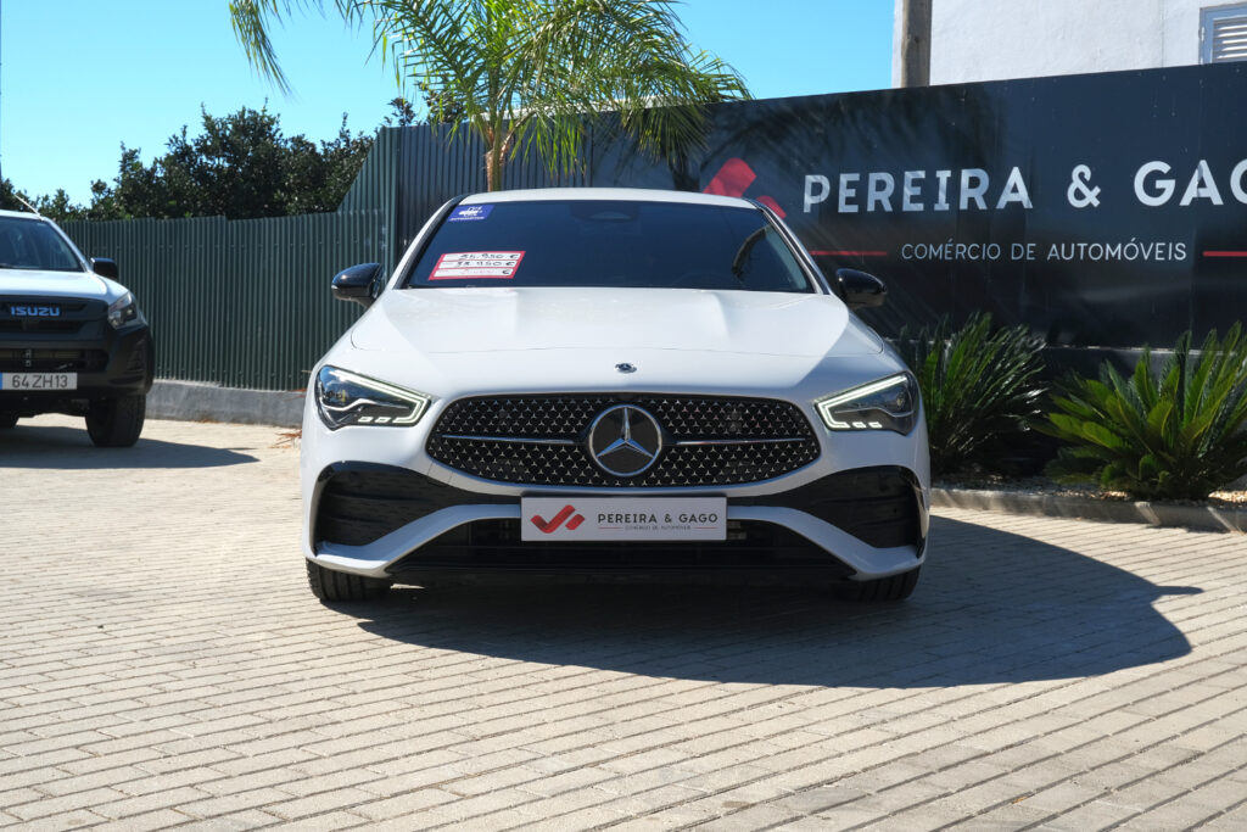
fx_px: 1594
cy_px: 416
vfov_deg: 29.3
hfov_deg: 42.7
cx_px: 624
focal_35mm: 46
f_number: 9
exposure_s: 1/320
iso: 160
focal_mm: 30.5
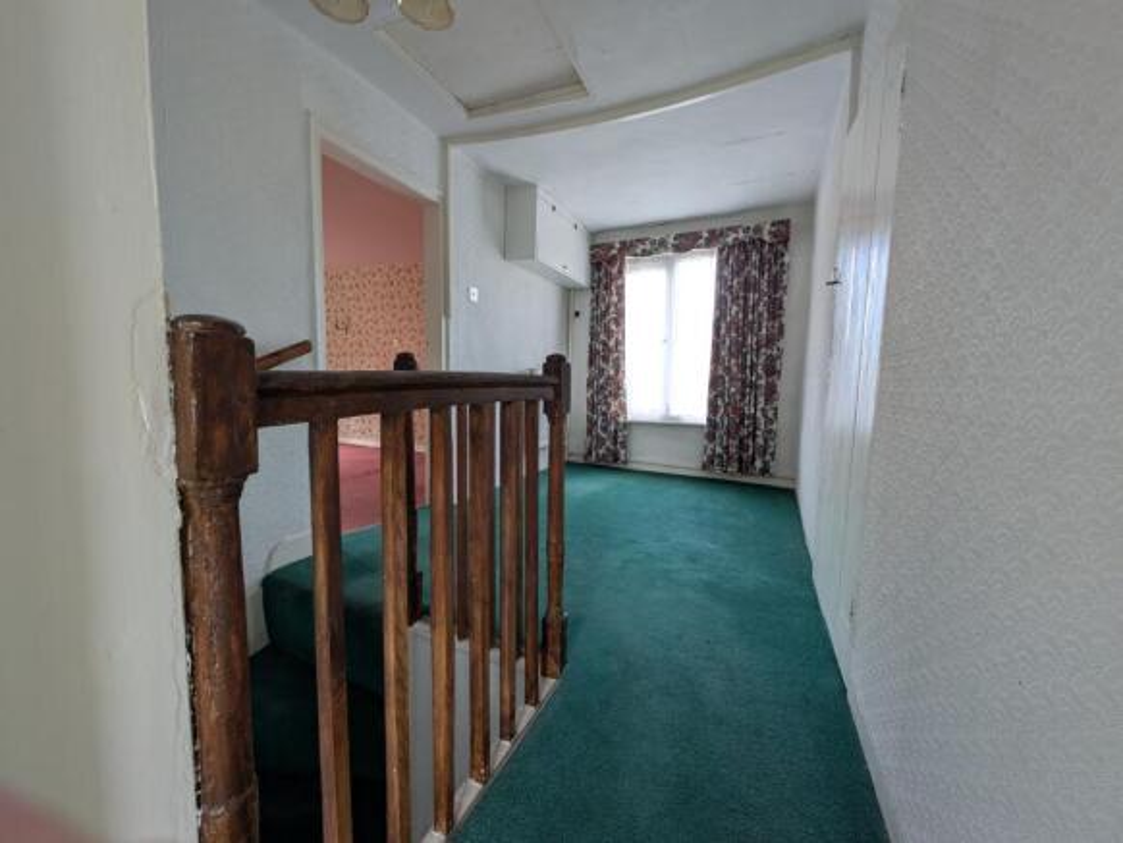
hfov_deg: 102.0
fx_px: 454
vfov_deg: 85.7
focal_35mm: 14
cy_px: 422
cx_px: 562
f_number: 2.2
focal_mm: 1.83
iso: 75
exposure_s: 1/50
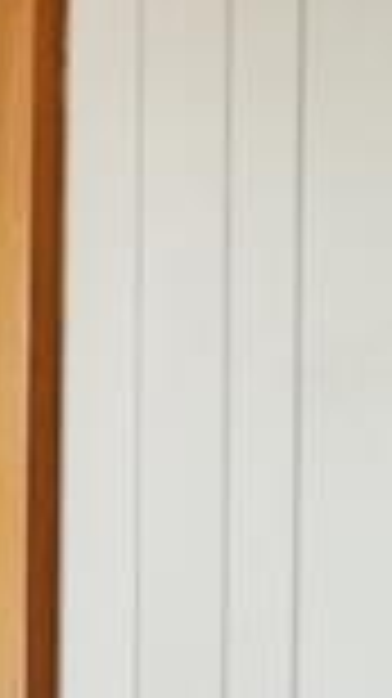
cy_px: 993
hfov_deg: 6.1
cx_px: -1618
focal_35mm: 118
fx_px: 2184
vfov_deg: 16.8
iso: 400
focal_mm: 17
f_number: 9
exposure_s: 1/13
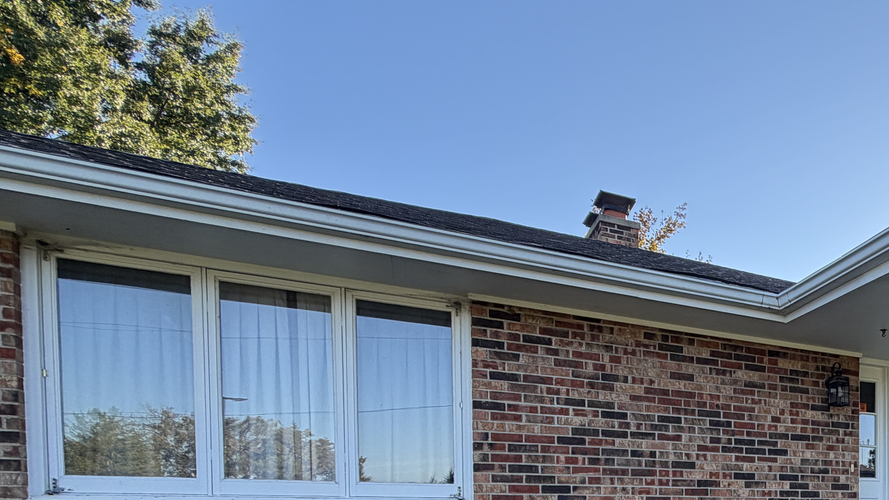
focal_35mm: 29
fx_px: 684
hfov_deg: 55.2
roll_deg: -0.2
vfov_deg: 35.0
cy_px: 538
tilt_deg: -1.6
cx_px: 834
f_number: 2.2
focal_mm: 2.22
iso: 40
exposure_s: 1/502
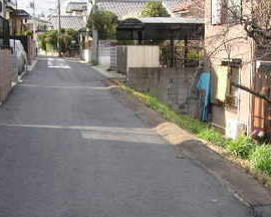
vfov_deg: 22.8
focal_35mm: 67
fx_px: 537
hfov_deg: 28.2
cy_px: 131
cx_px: 96
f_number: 2.8
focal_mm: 6.1
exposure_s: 1/180
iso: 50
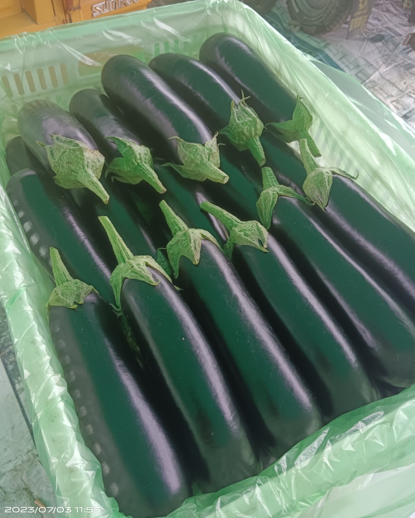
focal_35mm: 28
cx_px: 205
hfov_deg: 51.5
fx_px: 430
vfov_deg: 62.1
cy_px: 242
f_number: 1.8
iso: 229
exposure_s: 1/100
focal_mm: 3.96
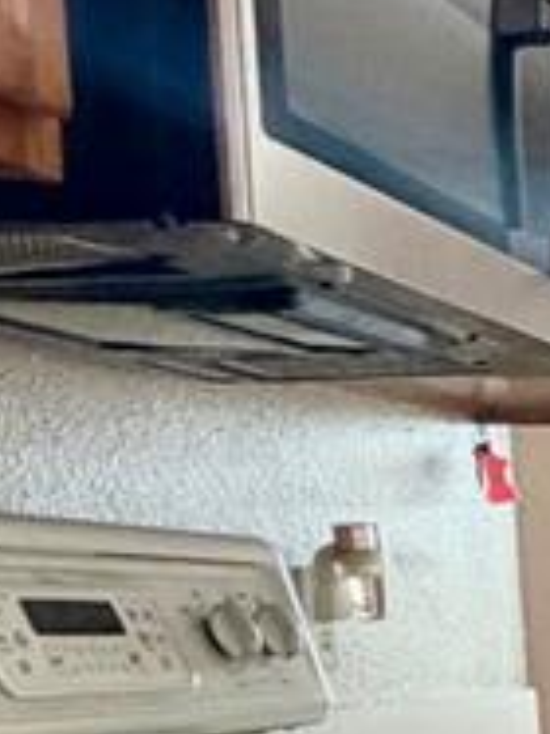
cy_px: 809
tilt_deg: -5.2
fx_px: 1909
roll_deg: +0.9
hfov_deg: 10.8
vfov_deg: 20.7
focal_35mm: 90
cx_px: 1674
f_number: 2.2
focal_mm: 2.22
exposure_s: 1/90
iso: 320
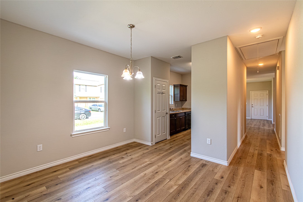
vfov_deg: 77.3
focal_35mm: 15
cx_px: 152
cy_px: 101
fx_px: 126
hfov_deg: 100.4
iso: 1000
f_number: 11
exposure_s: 1/60
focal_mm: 10
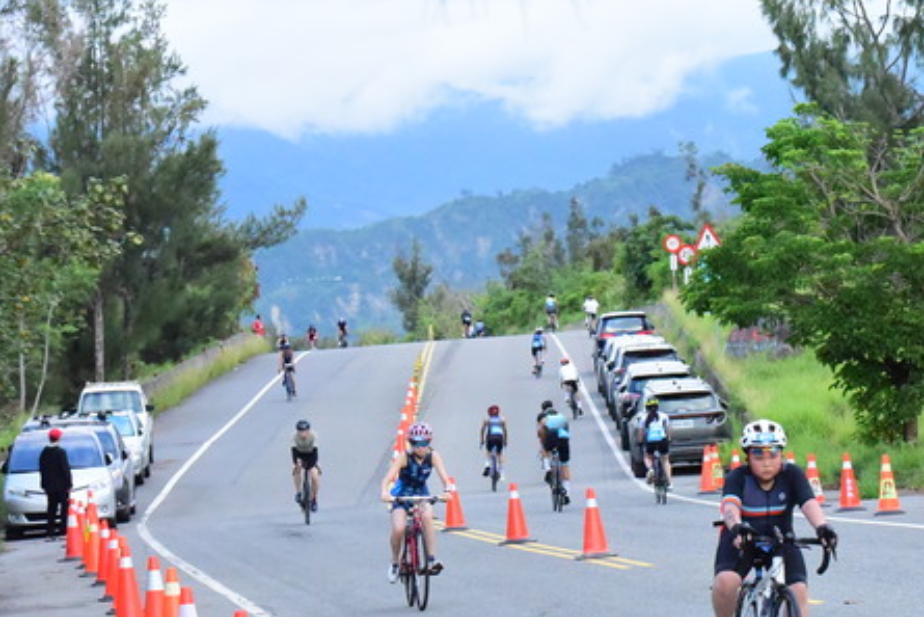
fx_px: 4955
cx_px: 779
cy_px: 468
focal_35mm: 193
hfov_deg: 10.6
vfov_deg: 7.1
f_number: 11
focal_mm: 110
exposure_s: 1/2000
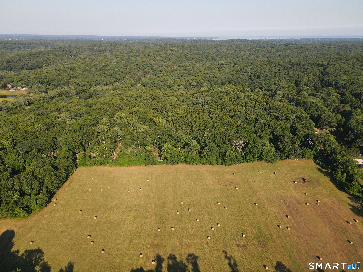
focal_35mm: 24
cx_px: 182
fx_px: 252
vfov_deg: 56.8
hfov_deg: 71.6
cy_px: 136
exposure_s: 1/30
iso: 100
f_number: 2.8
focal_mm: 4.5
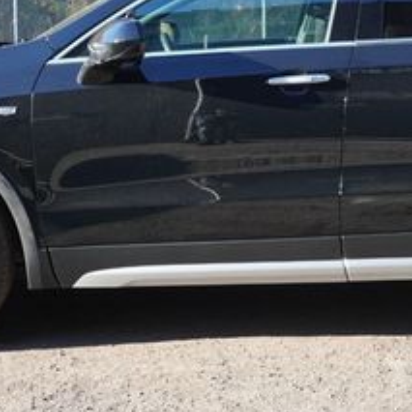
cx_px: 269
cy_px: 153
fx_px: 1081
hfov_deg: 21.5
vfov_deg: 21.5
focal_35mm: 80
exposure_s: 1/250
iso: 1250
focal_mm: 21
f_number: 9
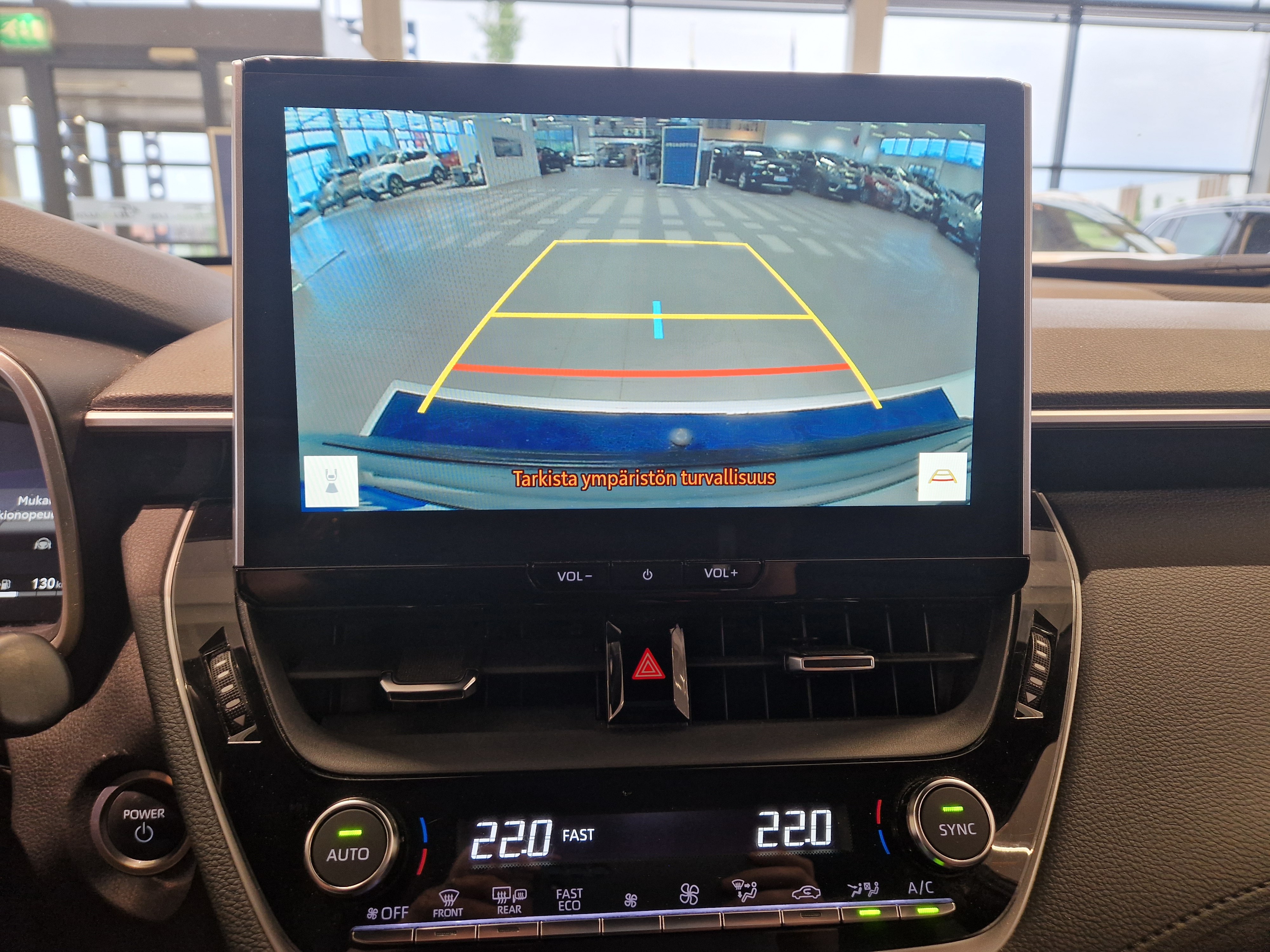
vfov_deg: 58.9
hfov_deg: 73.9
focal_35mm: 23
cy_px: 476
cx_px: 635
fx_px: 844
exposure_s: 1/50
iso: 100
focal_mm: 5.4
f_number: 1.8
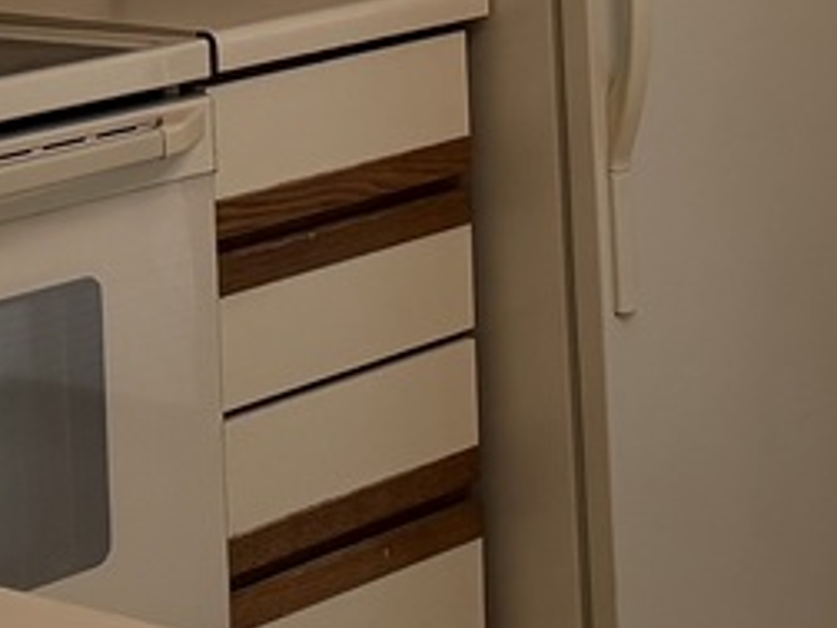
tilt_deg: -2.5
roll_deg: +2.3
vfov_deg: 10.4
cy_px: -366
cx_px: 784
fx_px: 3313
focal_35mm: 137
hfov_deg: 14.2
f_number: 1.78
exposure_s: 1/179
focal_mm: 6.76
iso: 250
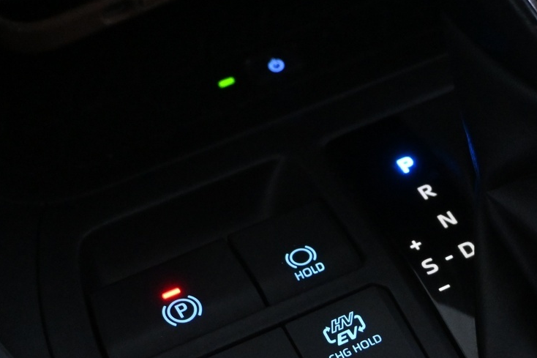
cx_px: 449
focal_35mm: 108
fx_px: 1605
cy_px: 369
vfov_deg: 12.5
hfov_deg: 18.8
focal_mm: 32.5
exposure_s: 1/50
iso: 5000
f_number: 5
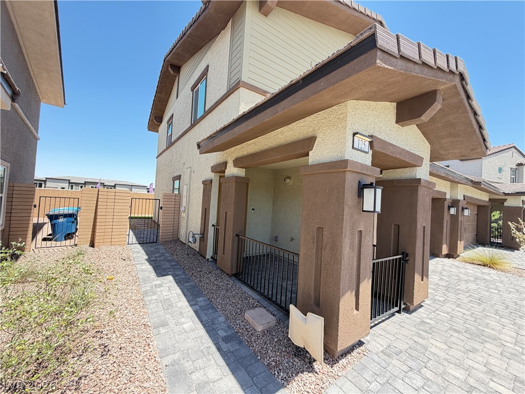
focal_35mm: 14
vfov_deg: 85.7
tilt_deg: -0.4
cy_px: 197
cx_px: 262
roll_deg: -3.7
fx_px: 212
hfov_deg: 102.1
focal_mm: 2.22
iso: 64
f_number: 2.2
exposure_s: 1/224
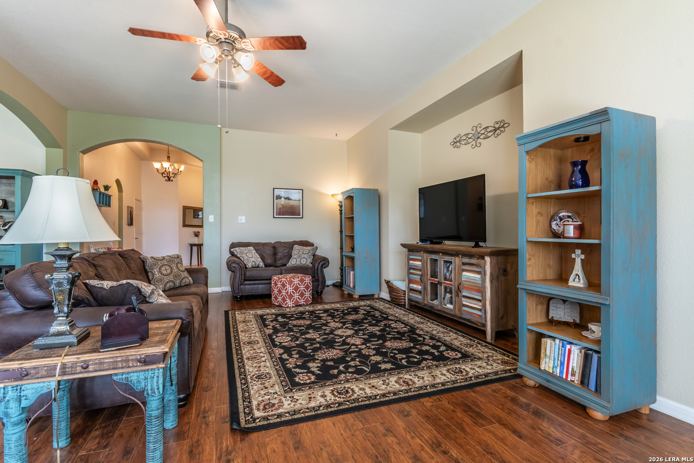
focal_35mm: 16
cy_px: 232
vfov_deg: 73.7
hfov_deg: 96.7
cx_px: 347
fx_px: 308
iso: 320
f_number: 8
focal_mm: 11
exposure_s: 1/2.5
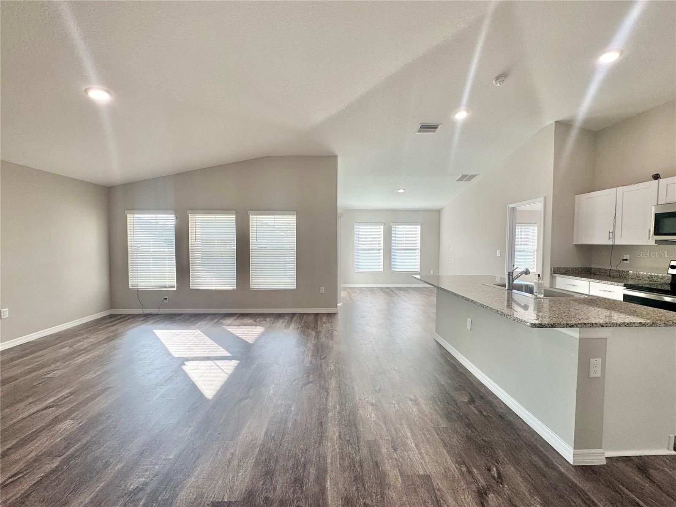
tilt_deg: -3.5
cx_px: 338
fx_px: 273
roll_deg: -0.2
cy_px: 254
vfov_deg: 85.7
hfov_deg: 102.1
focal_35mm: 14
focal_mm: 2.22
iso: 40
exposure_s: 1/149
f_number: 2.2
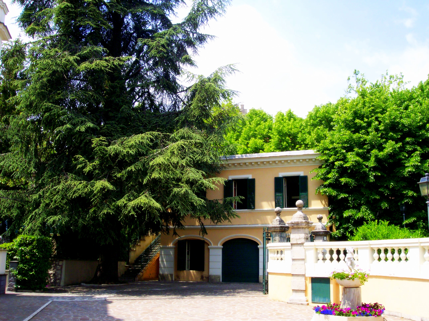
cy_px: 160
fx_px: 471
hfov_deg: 49.0
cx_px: 214
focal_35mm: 38
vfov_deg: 37.7
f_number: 4.8
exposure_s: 1/350
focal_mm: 8
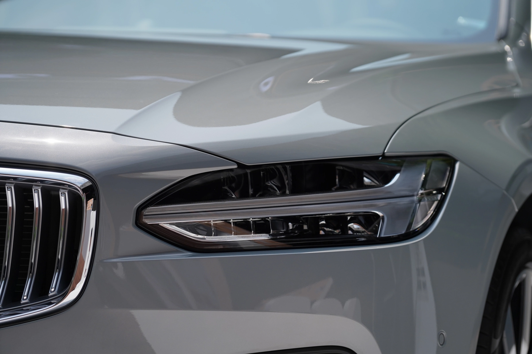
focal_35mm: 164
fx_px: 2423
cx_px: 266
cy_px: 177
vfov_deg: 8.4
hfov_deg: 12.5
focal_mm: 164
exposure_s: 1/4000
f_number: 4
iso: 320
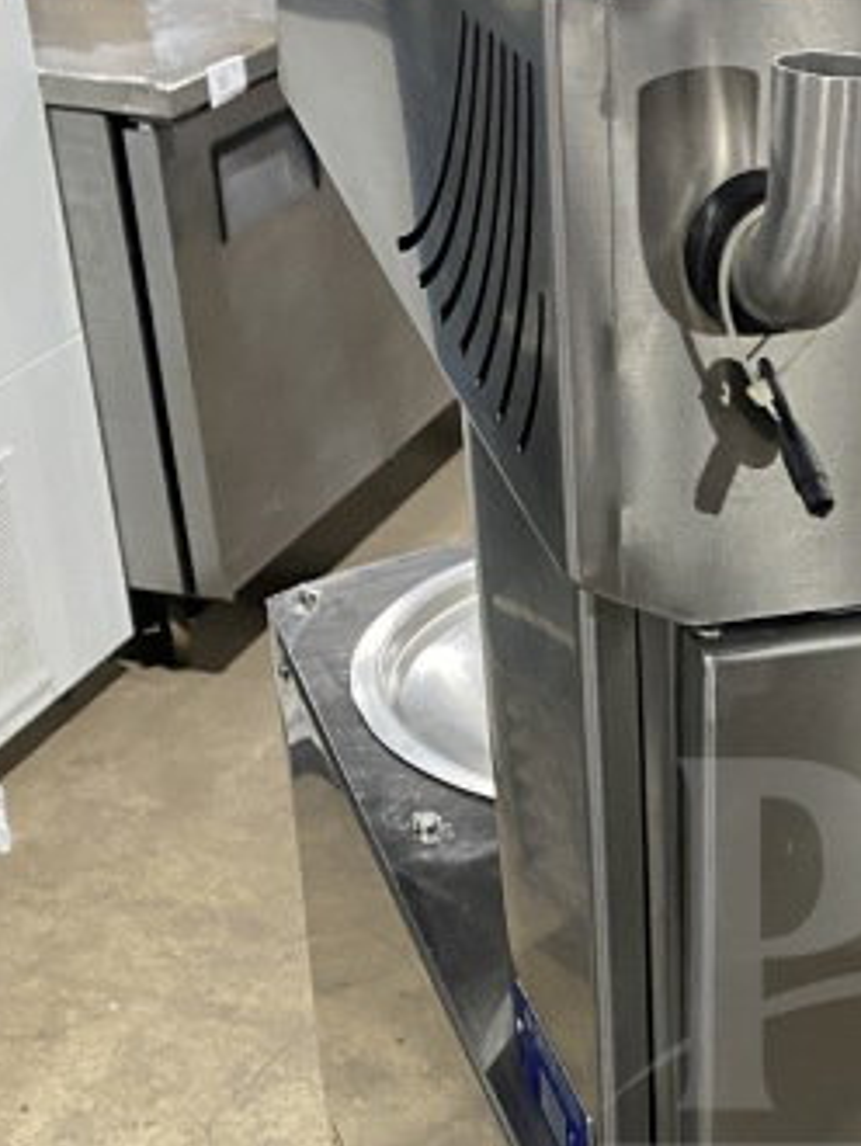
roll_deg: -6.8
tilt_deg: -36.8
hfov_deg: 21.6
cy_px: 1033
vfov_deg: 29.0
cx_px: 986
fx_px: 2120
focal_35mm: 64
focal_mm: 4.25
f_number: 1.8
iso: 400
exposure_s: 1/60
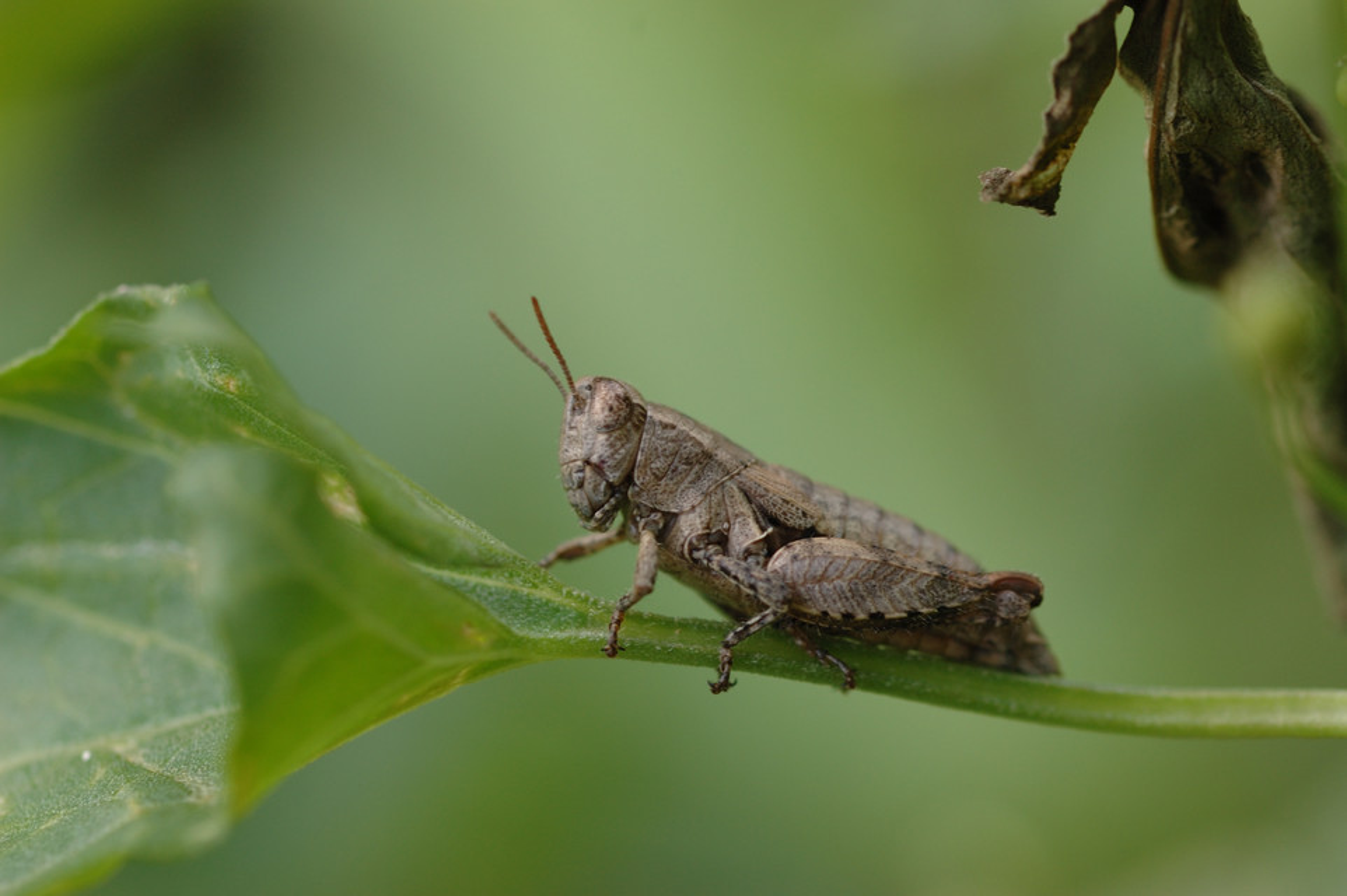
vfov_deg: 8.7
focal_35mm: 158
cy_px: 448
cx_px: 674
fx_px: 5889
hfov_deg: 13.0
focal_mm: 105
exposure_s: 1/80
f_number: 7.1
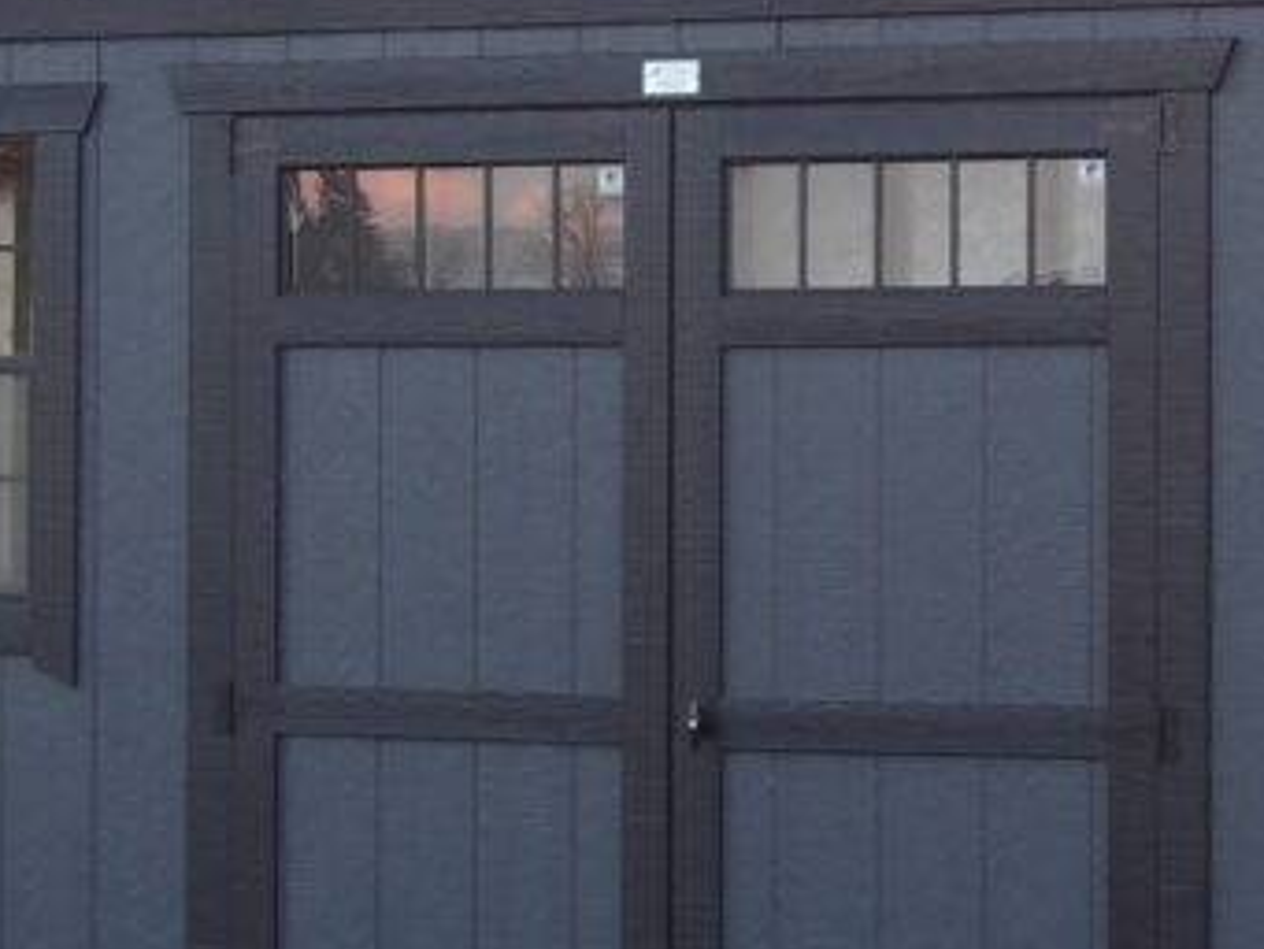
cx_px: 938
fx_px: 5041
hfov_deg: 14.2
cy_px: 356
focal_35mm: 138
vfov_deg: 10.7
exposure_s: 1/22
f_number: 3.8
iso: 200
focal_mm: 8.2
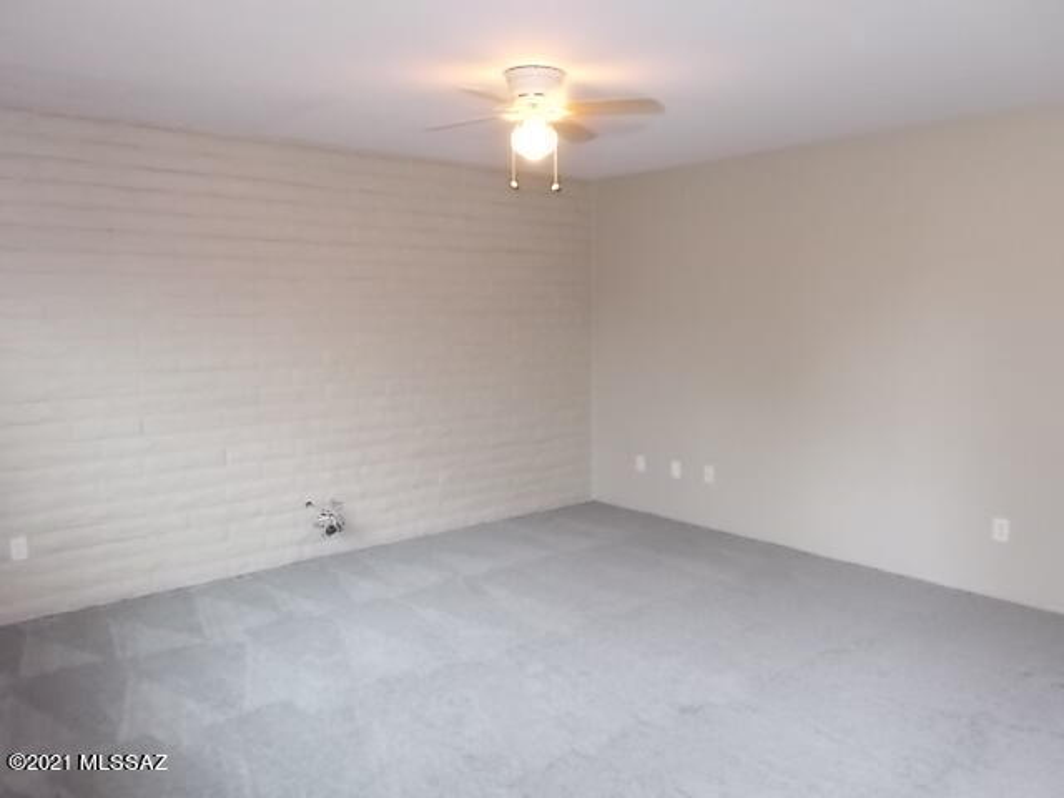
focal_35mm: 26
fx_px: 799
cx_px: 532
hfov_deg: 67.3
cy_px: 399
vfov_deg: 53.1
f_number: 3.2
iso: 280
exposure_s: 1/25
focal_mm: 4.6
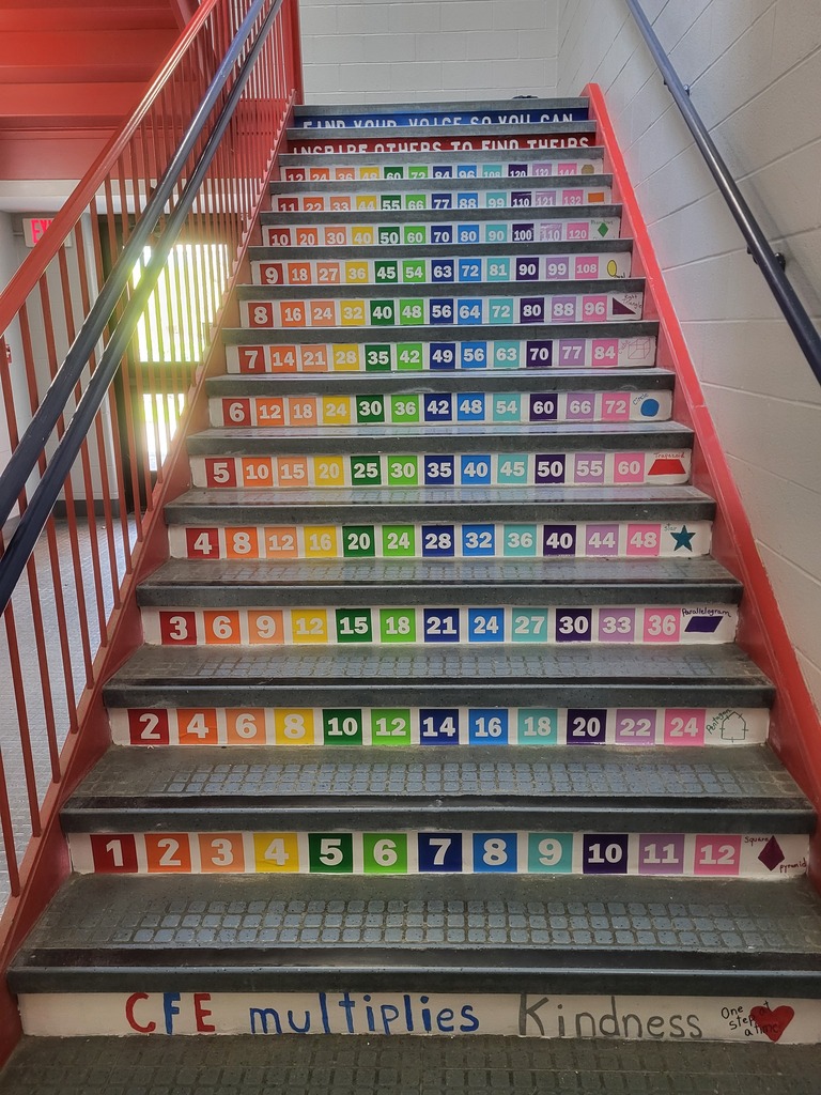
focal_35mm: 26
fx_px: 822
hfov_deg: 53.1
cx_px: 410
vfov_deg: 67.3
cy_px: 548
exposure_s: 1/40
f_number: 1.8
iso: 250
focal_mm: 5.4
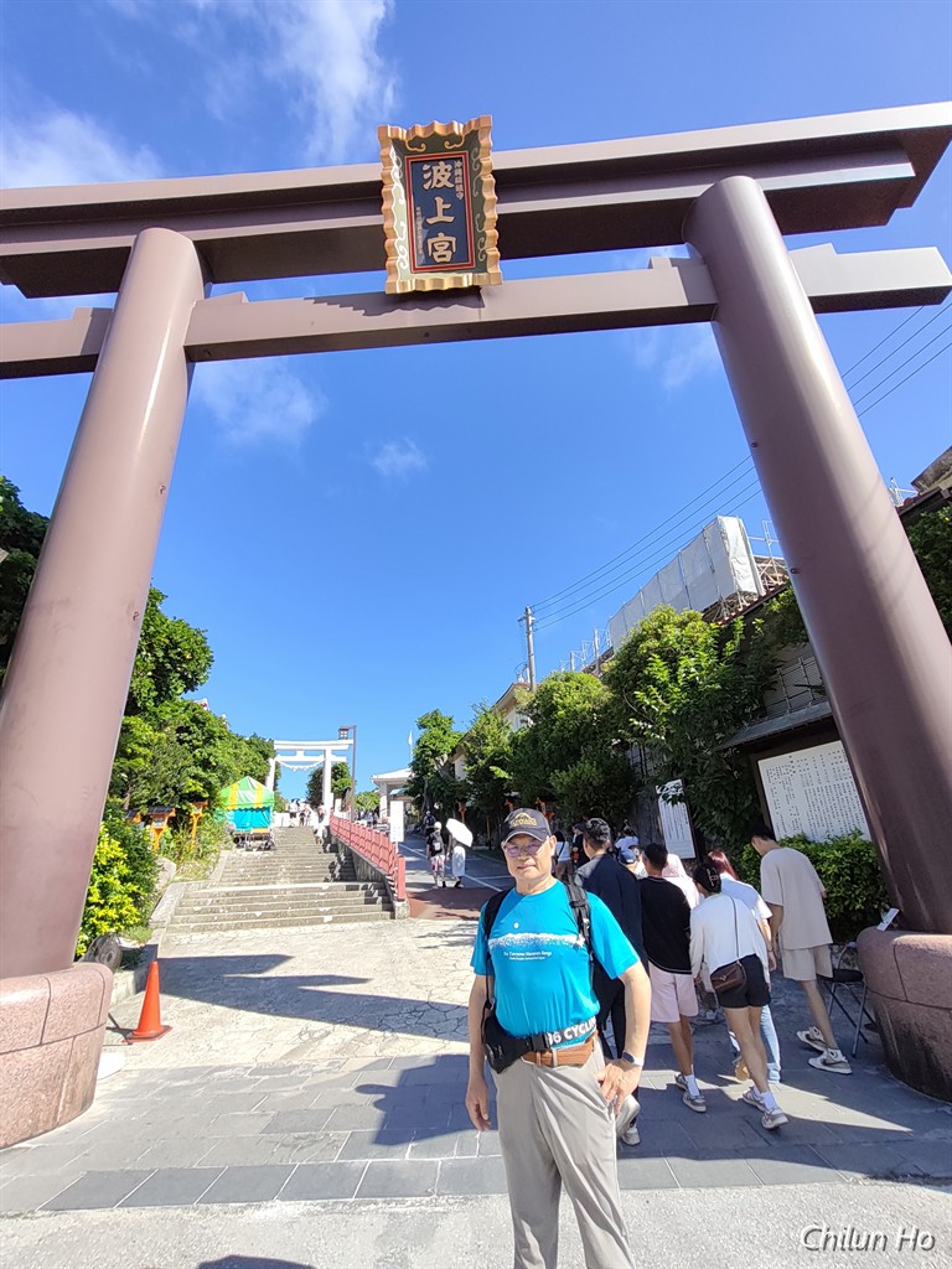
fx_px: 550
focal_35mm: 15
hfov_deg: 81.7
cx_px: 476
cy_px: 634
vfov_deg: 98.2
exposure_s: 1/710
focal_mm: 1.67
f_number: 2.2
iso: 50
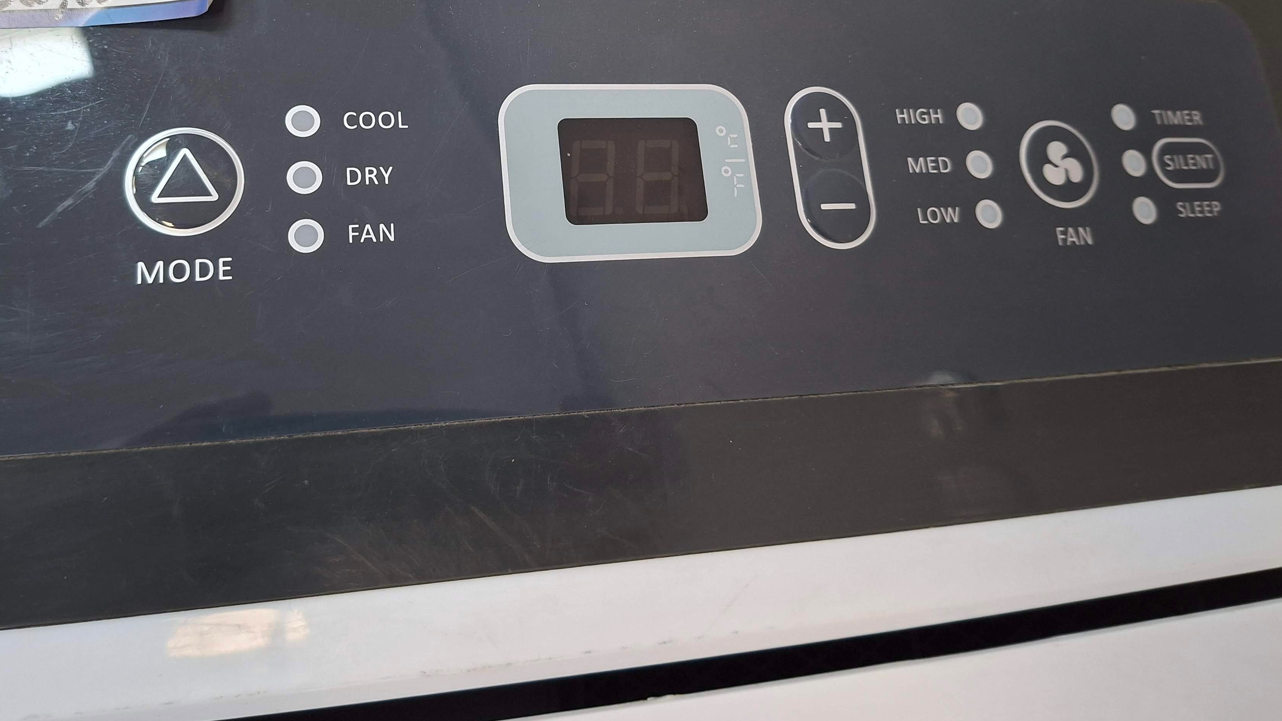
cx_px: 557
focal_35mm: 30
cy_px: 175
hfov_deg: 64.1
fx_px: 1020
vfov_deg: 37.9
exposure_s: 1/50
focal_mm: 5.54
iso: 250
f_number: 1.8
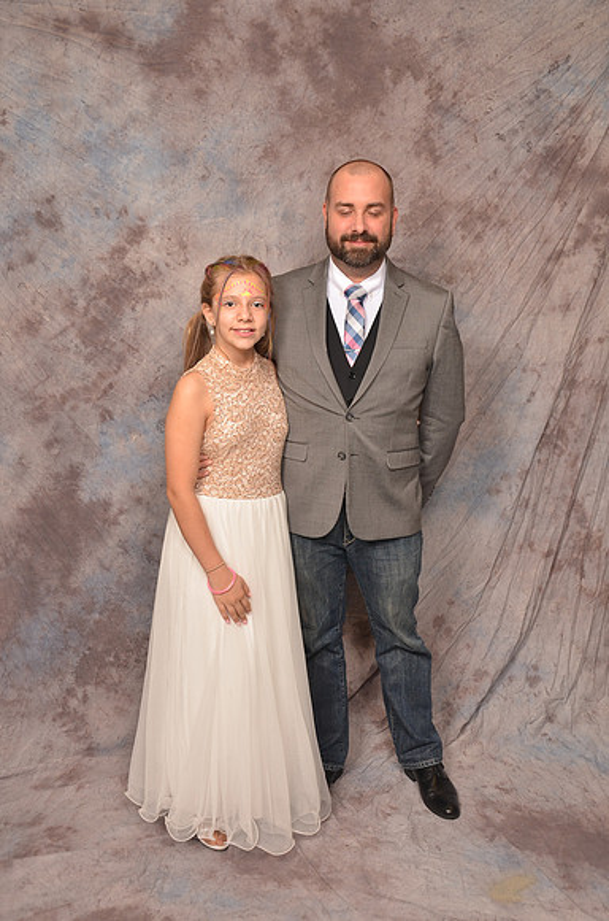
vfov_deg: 51.4
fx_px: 956
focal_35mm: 38
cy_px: 460
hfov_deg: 35.3
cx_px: 304
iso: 200
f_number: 5.6
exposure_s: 1/60
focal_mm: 25
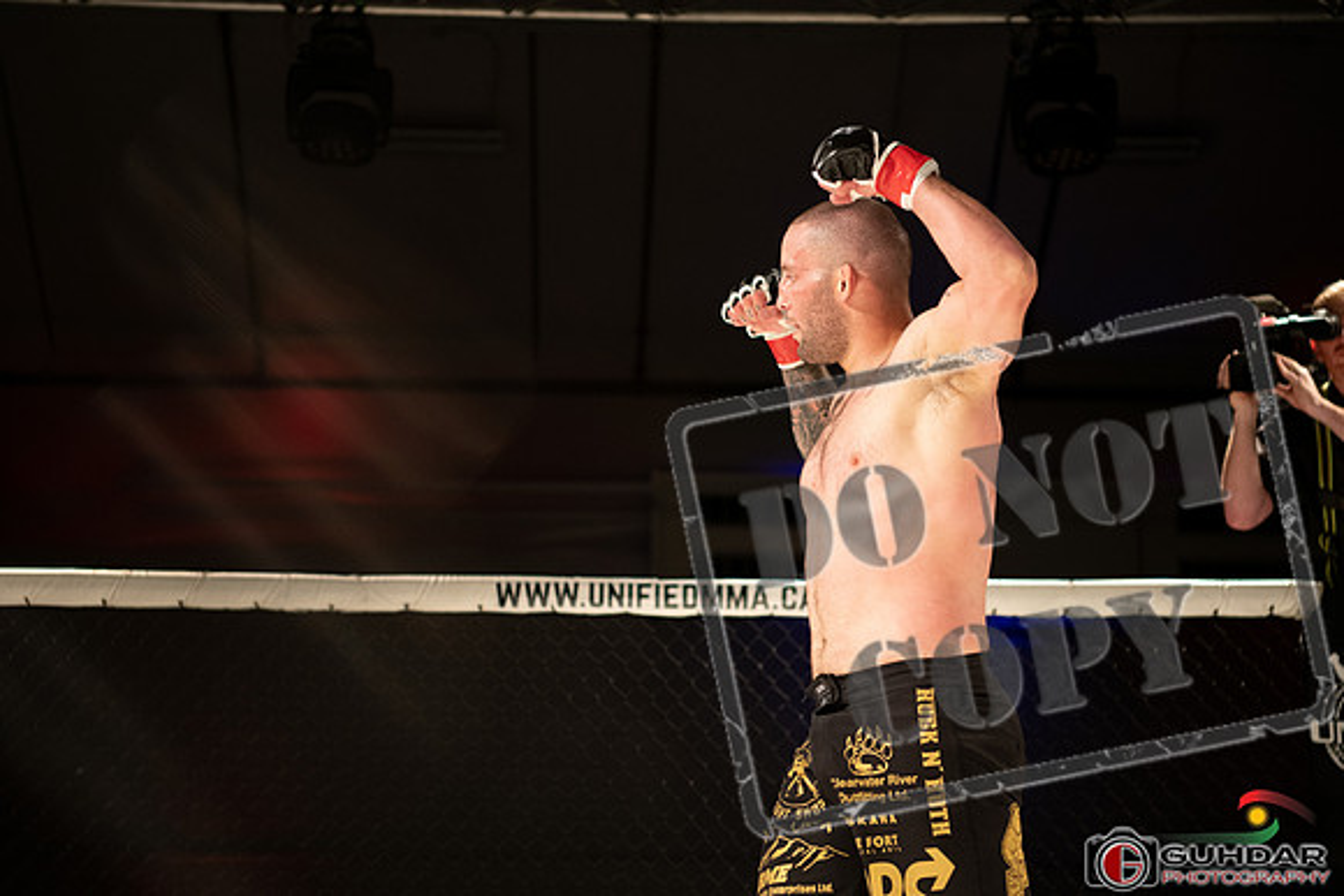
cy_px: 448
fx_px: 2873
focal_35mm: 77
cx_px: 672
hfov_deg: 26.3
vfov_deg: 17.7
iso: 1600
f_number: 2.8
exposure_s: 1/1000
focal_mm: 70
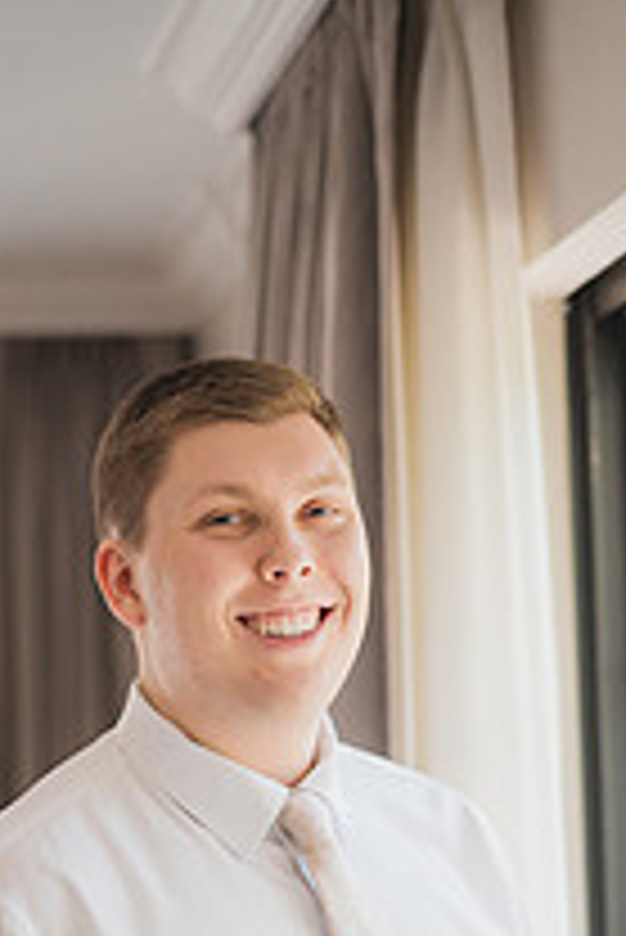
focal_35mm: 108
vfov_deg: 18.6
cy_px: 868
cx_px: 347
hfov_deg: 12.7
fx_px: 2812
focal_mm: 50
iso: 800
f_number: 1.4
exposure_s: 1/800
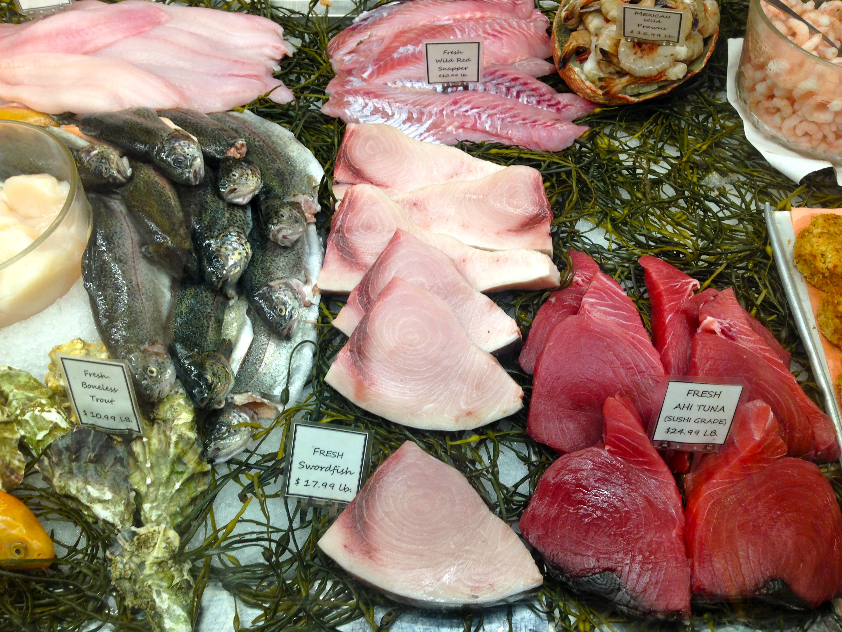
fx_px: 803
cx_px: 421
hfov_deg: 55.4
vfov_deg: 42.9
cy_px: 316
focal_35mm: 33
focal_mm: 4.12
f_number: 2.4
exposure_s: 1/24
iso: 50
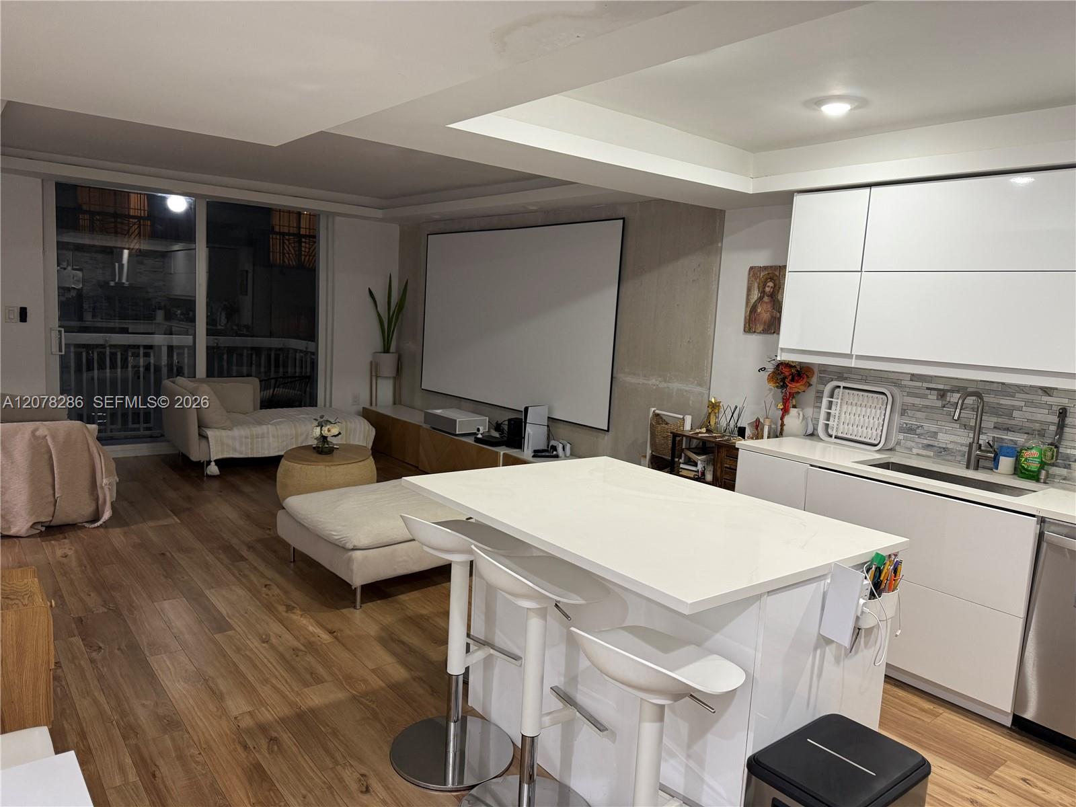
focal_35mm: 24
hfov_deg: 71.6
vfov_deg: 56.8
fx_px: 746
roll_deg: -3.9
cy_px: 404
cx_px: 538
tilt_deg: -6.6
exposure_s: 1/60
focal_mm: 6.76
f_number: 1.78
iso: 160
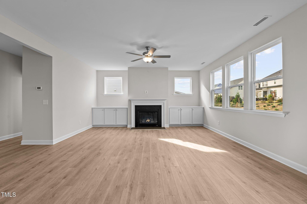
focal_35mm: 15
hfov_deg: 100.4
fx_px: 128
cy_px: 102
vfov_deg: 77.2
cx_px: 154
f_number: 6.3
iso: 400
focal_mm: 15
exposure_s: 1/20
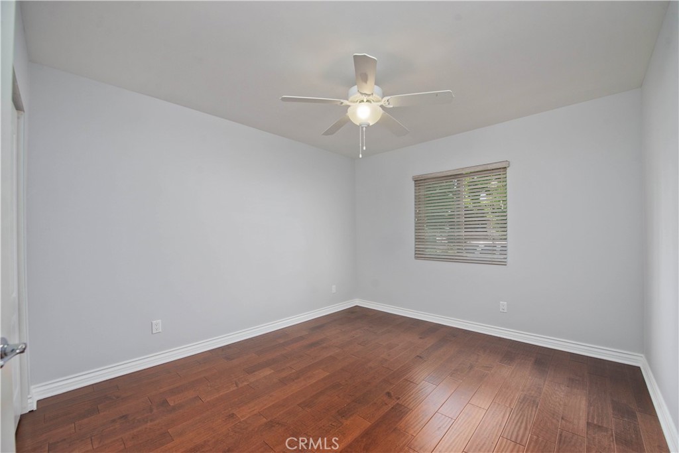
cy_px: 226
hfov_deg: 104.2
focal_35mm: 14
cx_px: 340
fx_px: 264
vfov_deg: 81.2
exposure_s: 1/500
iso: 400
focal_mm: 14
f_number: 5.6
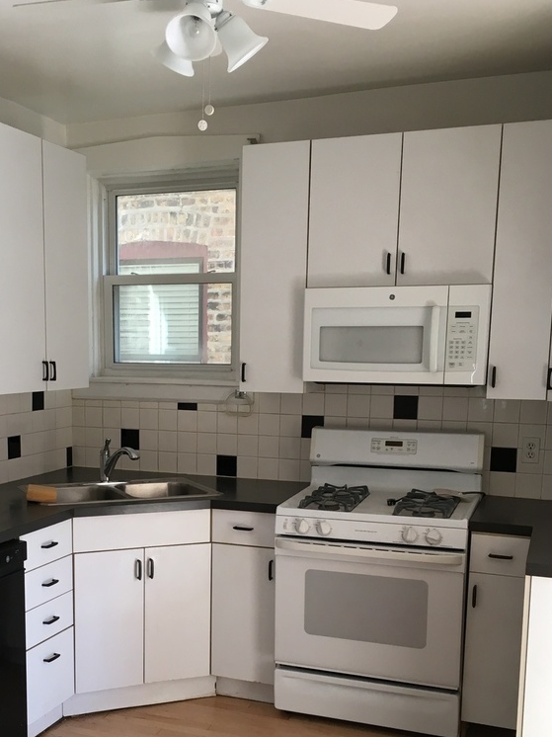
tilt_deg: -9.4
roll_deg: -0.9
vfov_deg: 44.2
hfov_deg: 34.0
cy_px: 488
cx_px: 180
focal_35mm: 42
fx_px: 894
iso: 32
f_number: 2.2
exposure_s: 1/40
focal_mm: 4.15
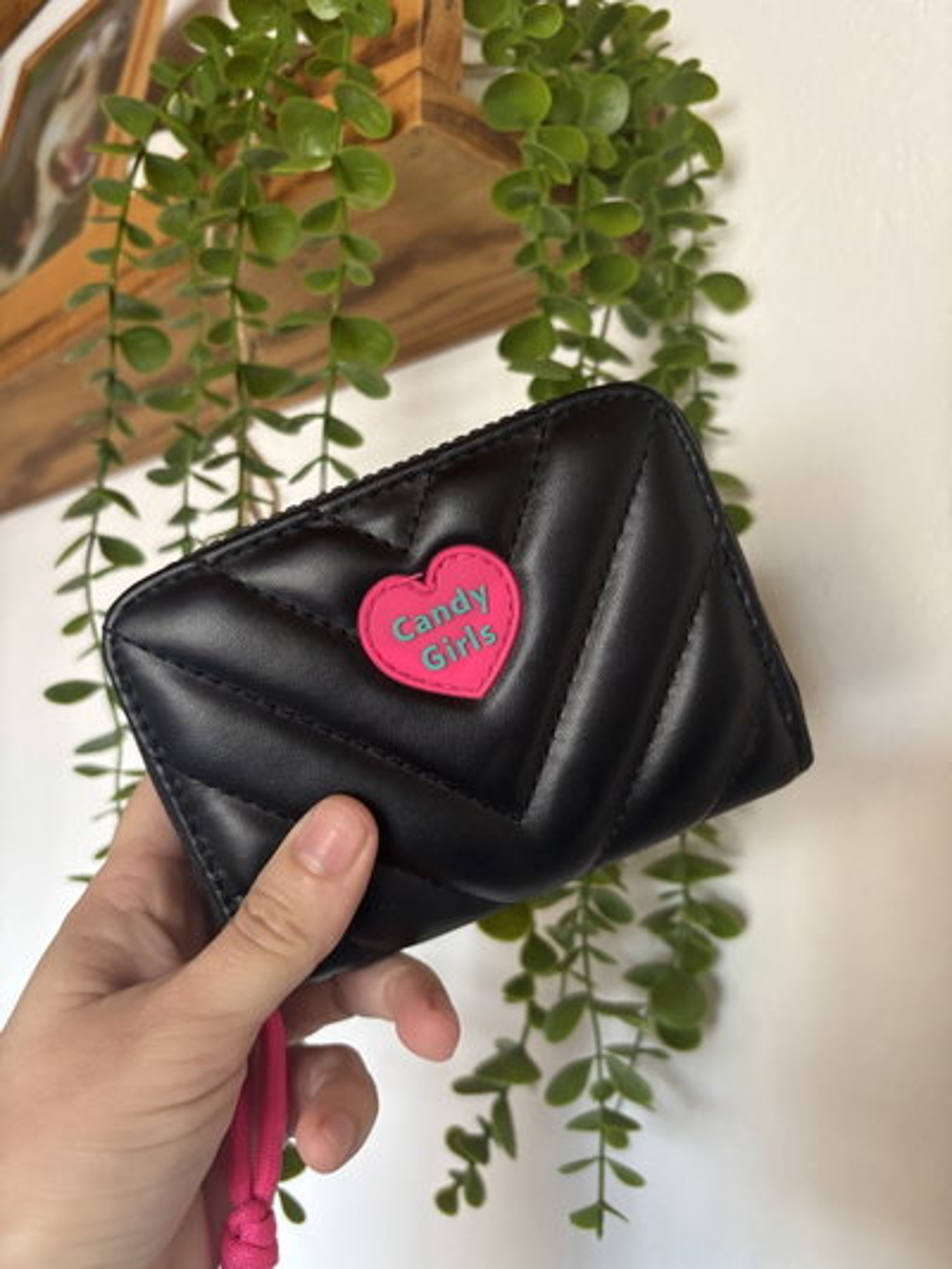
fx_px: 953
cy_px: 634
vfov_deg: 67.3
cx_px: 476
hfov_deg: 53.1
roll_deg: -1.4
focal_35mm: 26
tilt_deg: +5.6
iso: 320
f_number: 1.6
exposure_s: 1/60
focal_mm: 5.96
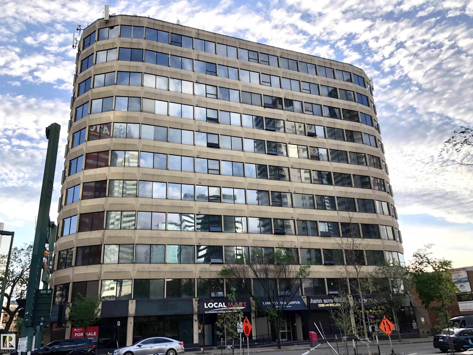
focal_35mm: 28
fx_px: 383
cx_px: 236
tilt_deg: +20.7
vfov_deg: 49.7
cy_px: 178
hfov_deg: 63.4
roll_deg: +3.4
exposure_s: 1/640
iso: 20
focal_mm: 4
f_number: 1.8
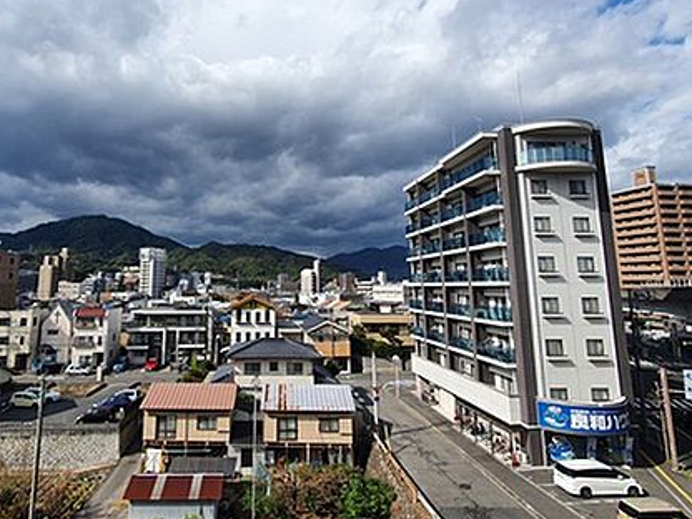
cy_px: 220
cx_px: 271
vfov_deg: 65.6
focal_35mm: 20
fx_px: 400
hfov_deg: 80.6
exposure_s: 1/1296
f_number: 2.2
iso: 50
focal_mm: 1.8
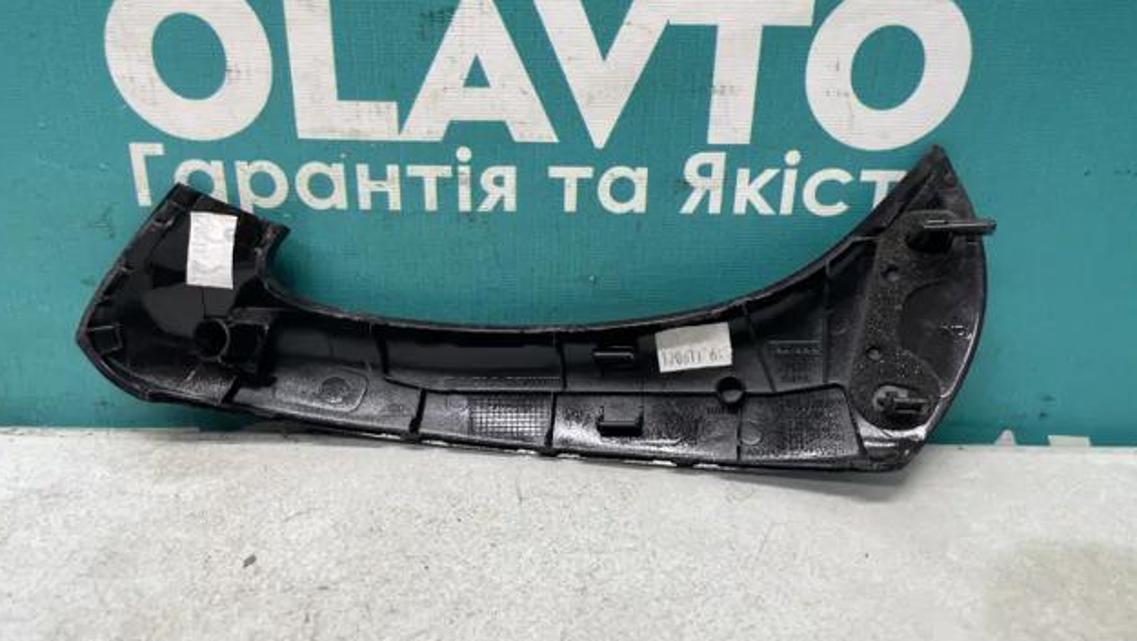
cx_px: 560
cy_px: 260
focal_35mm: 29
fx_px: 875
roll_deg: +0.6
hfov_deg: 66.0
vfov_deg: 40.1
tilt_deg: -22.6
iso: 125
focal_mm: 4.2
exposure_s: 1/100
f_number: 1.6
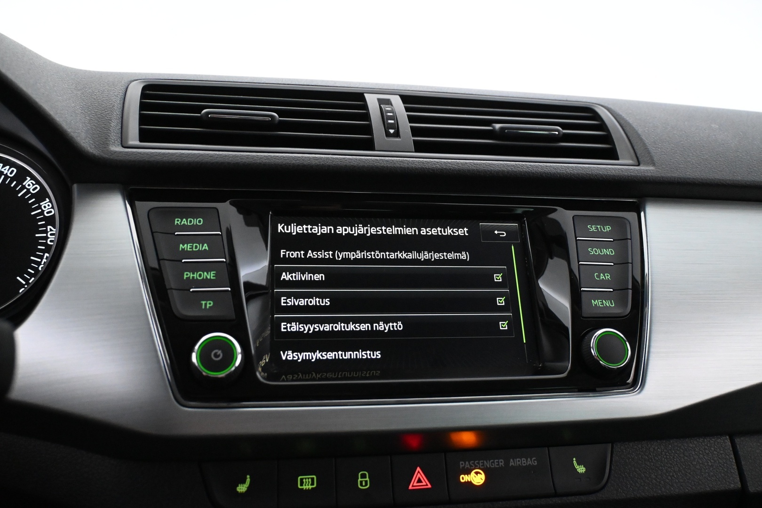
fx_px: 667
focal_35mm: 32
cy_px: 254
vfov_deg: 41.7
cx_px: 381
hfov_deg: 59.5
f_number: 4
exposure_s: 1/60
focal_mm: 21
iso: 5000
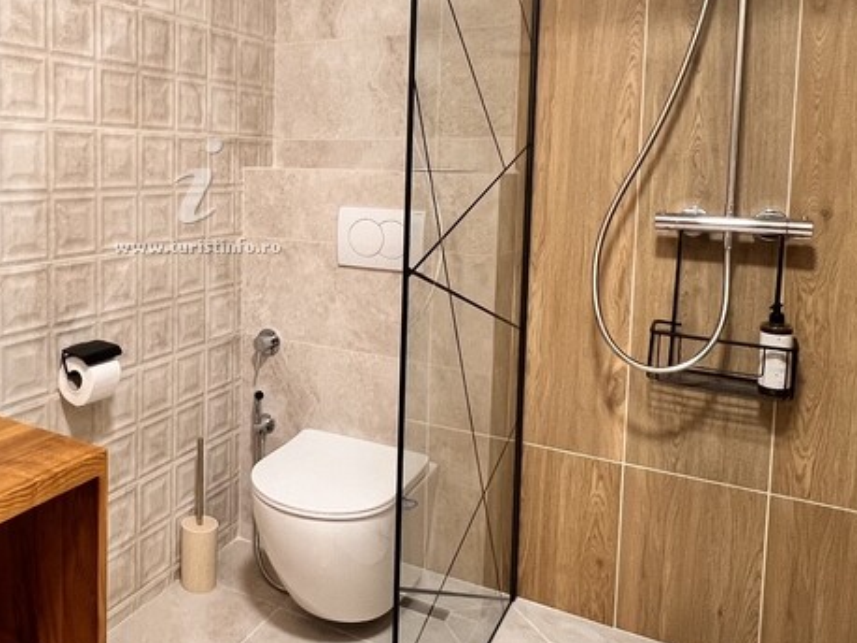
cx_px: 224
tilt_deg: -4.5
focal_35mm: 29
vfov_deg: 47.5
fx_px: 718
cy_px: 221
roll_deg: -0.6
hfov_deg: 58.7
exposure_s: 1/50
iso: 125
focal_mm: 1.57
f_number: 1.8
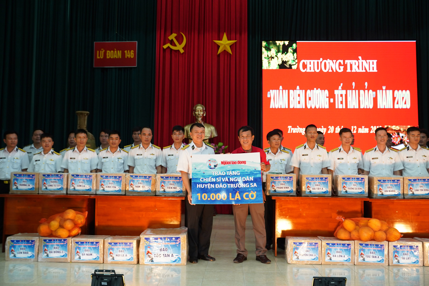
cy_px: 143
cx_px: 214
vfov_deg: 40.0
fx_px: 393
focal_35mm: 33
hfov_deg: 57.2
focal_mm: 22
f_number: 2.8
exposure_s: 1/60
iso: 800
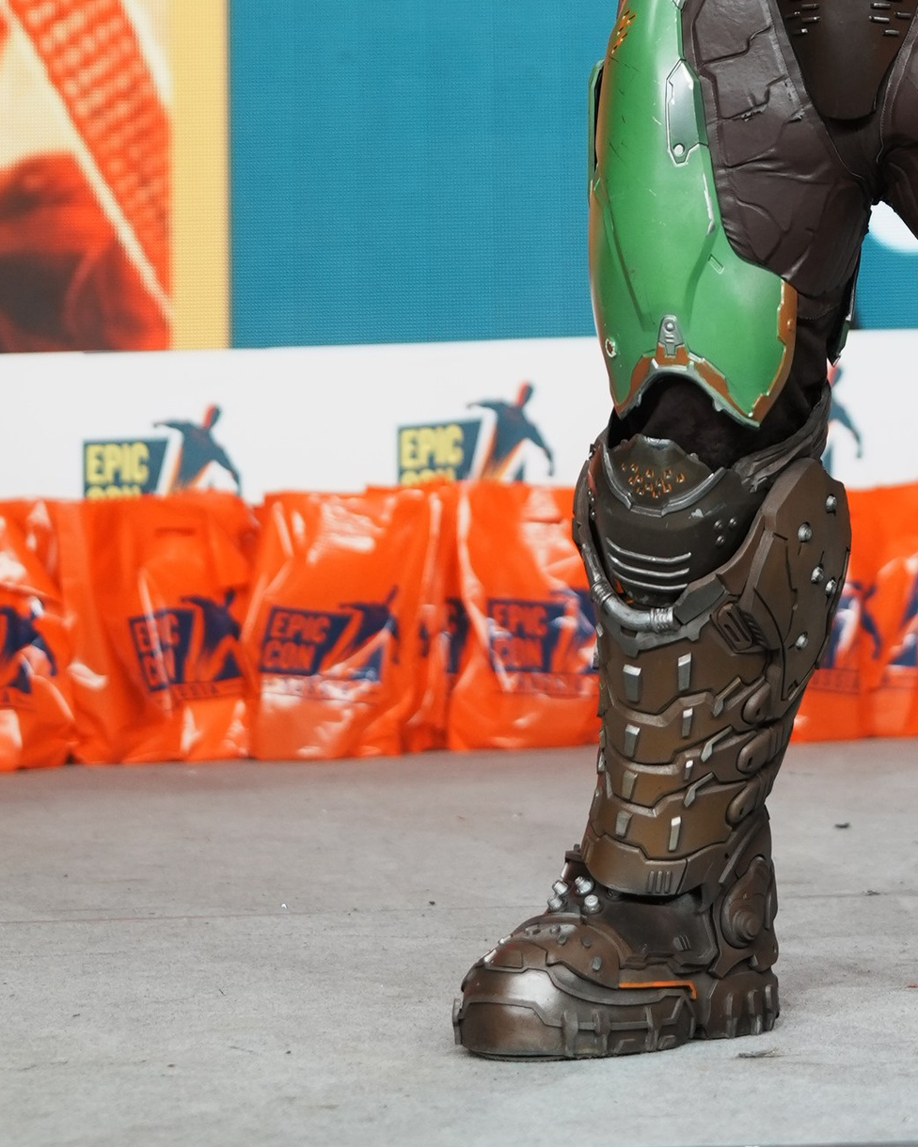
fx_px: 4415
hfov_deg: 11.8
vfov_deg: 14.0
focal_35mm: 130
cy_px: -516
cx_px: 703
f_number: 2.2
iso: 400
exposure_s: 1/640
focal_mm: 44
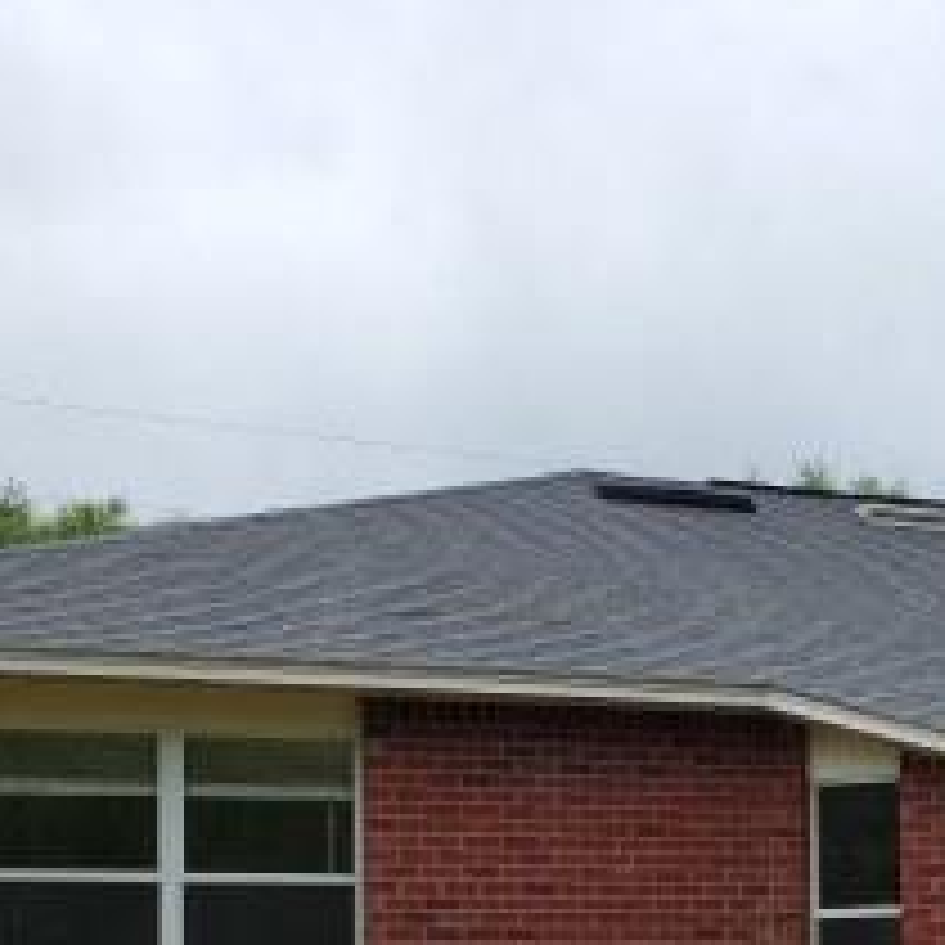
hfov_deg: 23.3
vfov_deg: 23.5
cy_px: 981
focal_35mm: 70
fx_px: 2162
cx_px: 1004
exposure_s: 1/1877
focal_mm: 4.3
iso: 50
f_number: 2.4
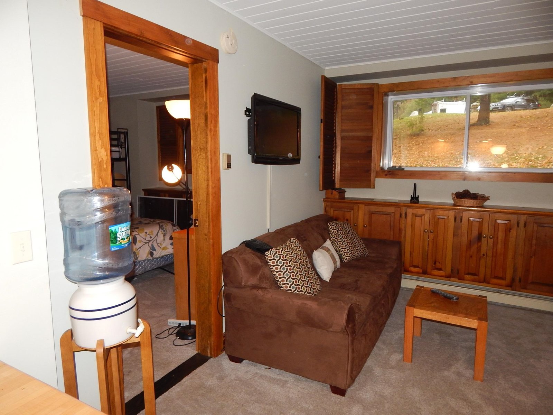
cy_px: 208
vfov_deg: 61.1
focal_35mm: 22
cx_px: 276
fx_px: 351
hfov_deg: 76.4
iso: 200
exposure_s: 1/30
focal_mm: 4
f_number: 3
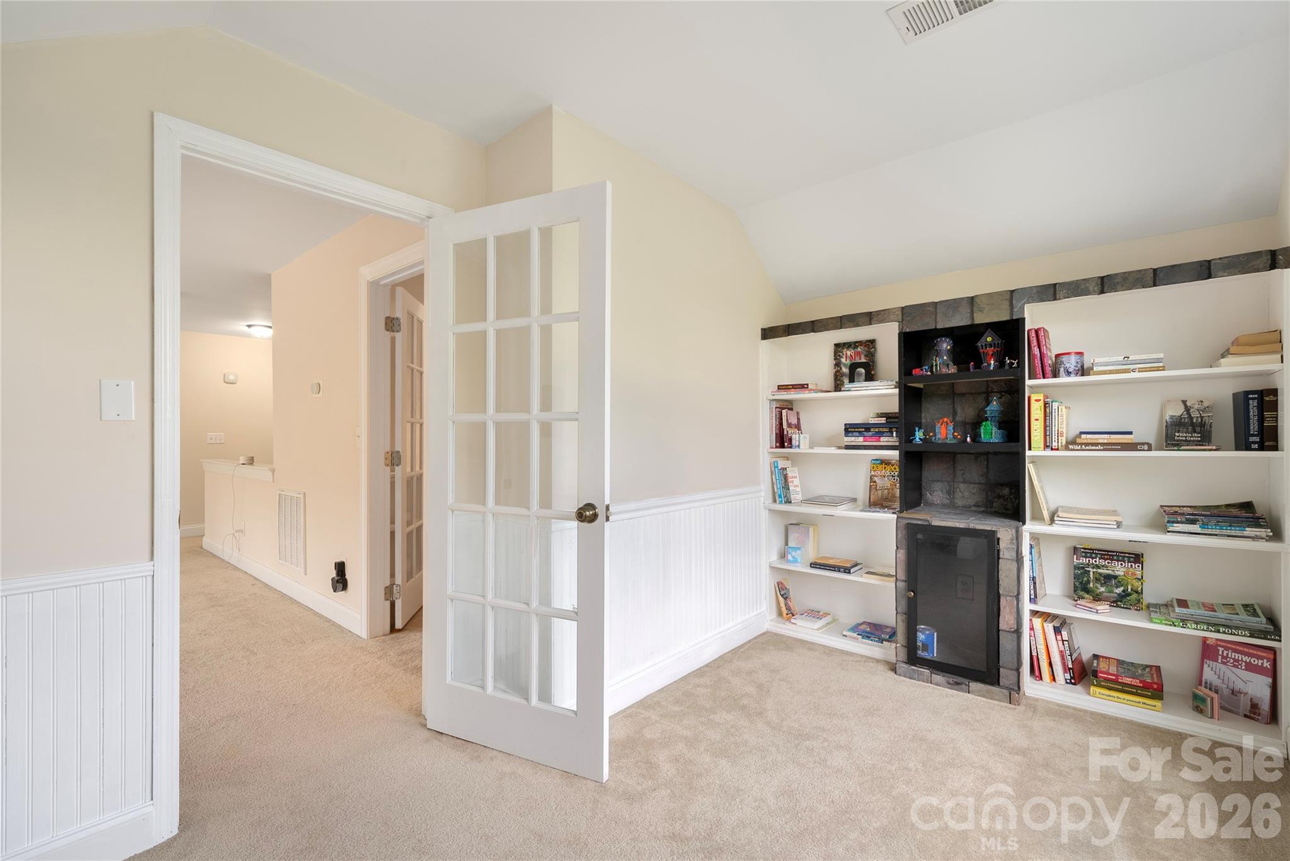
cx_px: 645
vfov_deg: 77.4
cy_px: 430
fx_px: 538
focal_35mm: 15
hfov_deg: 100.4
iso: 100
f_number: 11
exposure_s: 1/3
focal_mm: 15
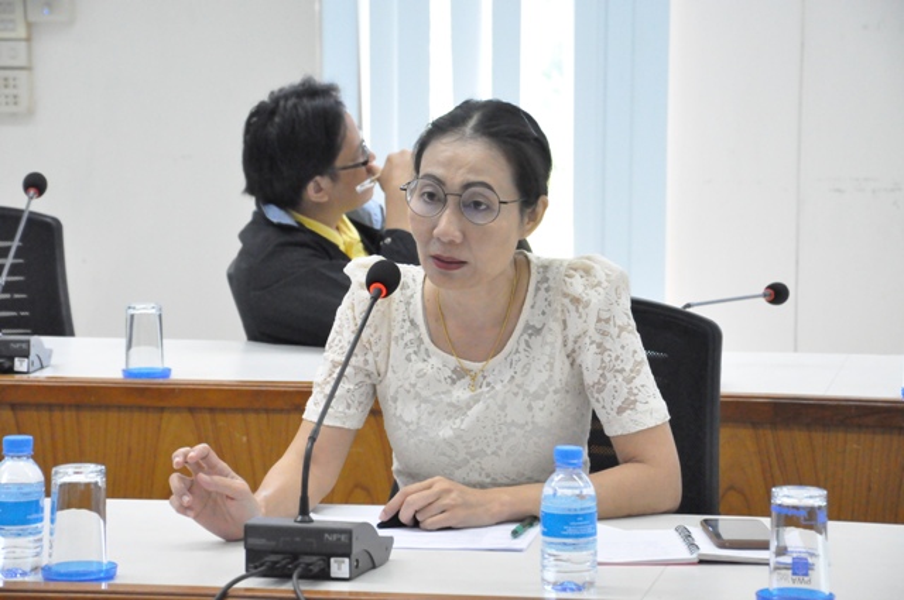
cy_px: 300
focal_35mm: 135
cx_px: 452
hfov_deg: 15.2
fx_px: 3386
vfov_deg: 10.1
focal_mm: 90
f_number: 9
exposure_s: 1/125
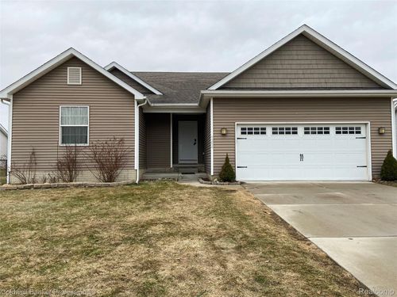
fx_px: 298
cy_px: 148
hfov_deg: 67.3
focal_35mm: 26
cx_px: 198
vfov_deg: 53.1
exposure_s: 1/449
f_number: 1.8
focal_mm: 4.25
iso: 32
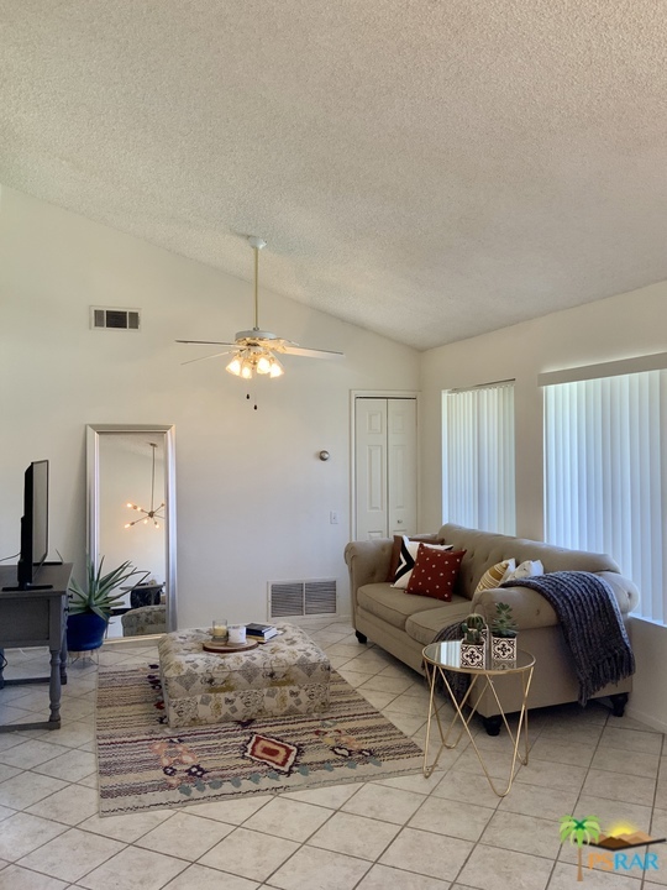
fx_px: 745
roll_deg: -0.2
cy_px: 445
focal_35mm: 29
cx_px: 334
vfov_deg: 61.7
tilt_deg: -0.1
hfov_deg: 48.2
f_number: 1.8
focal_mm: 3
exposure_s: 1/60
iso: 40
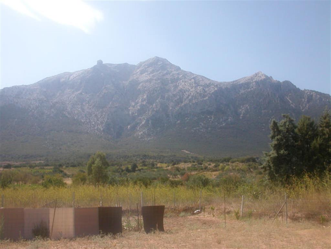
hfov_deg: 50.1
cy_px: 124
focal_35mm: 37
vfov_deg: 38.7
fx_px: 354
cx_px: 166
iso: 100
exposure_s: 1/620
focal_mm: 5.6
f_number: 4.5
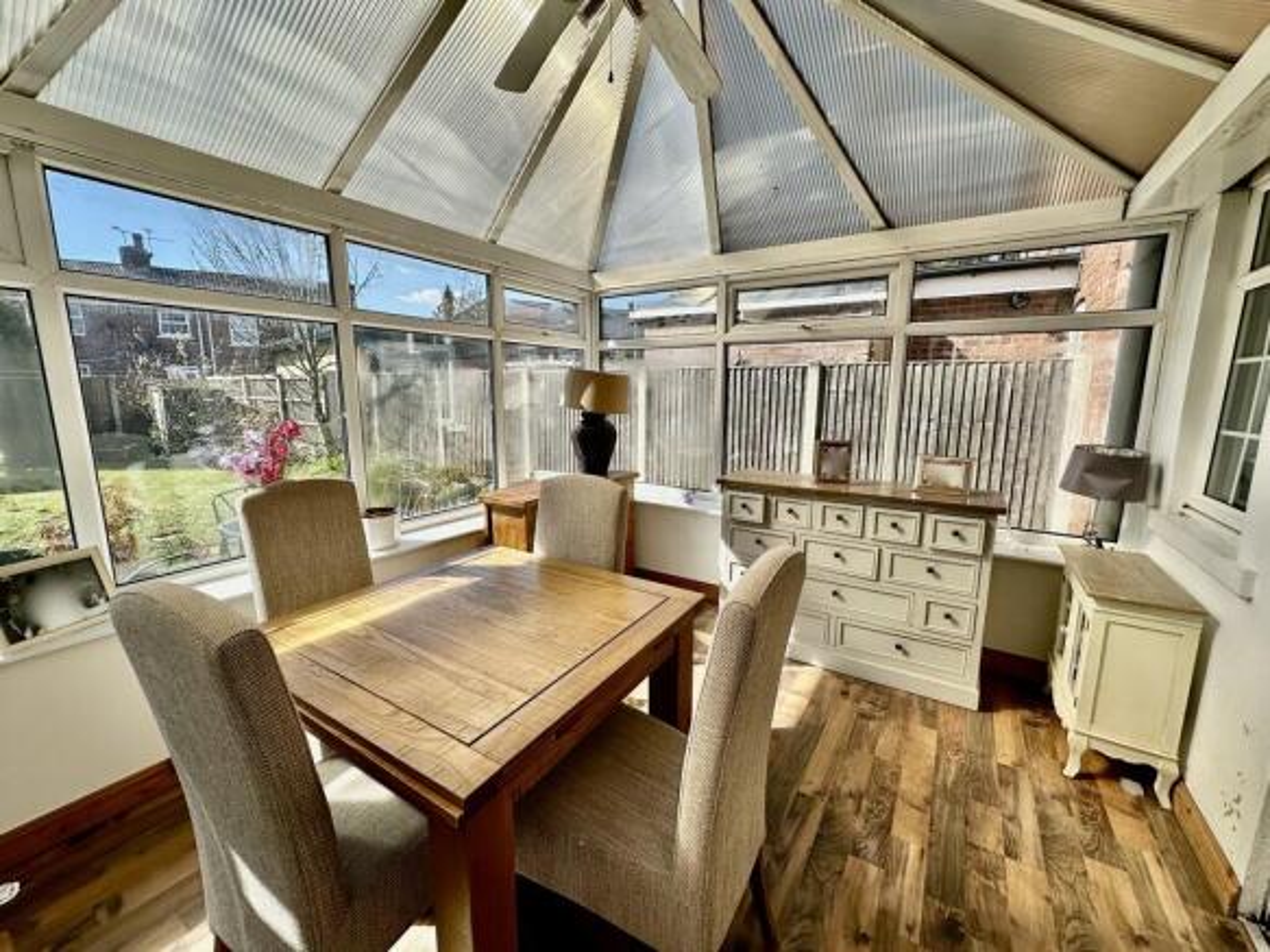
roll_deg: -0.1
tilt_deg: -10.6
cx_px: 635
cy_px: 476
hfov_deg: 102.1
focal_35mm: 14
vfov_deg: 85.7
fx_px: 514
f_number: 2.2
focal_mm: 2.22
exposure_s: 1/963
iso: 50
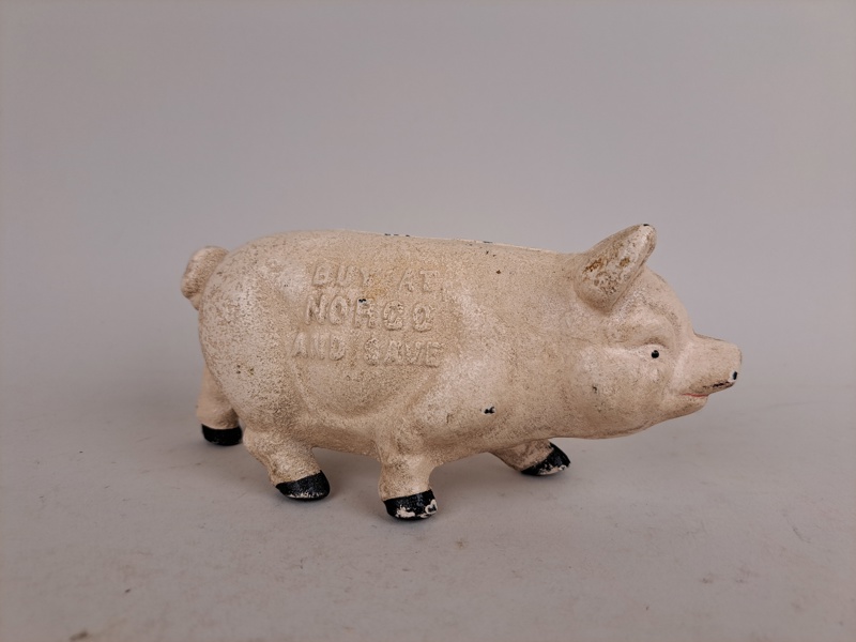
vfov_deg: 56.8
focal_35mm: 24
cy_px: 321
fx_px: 593
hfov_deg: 71.6
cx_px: 428
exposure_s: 1/115
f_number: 1.8
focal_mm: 5.23
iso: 50
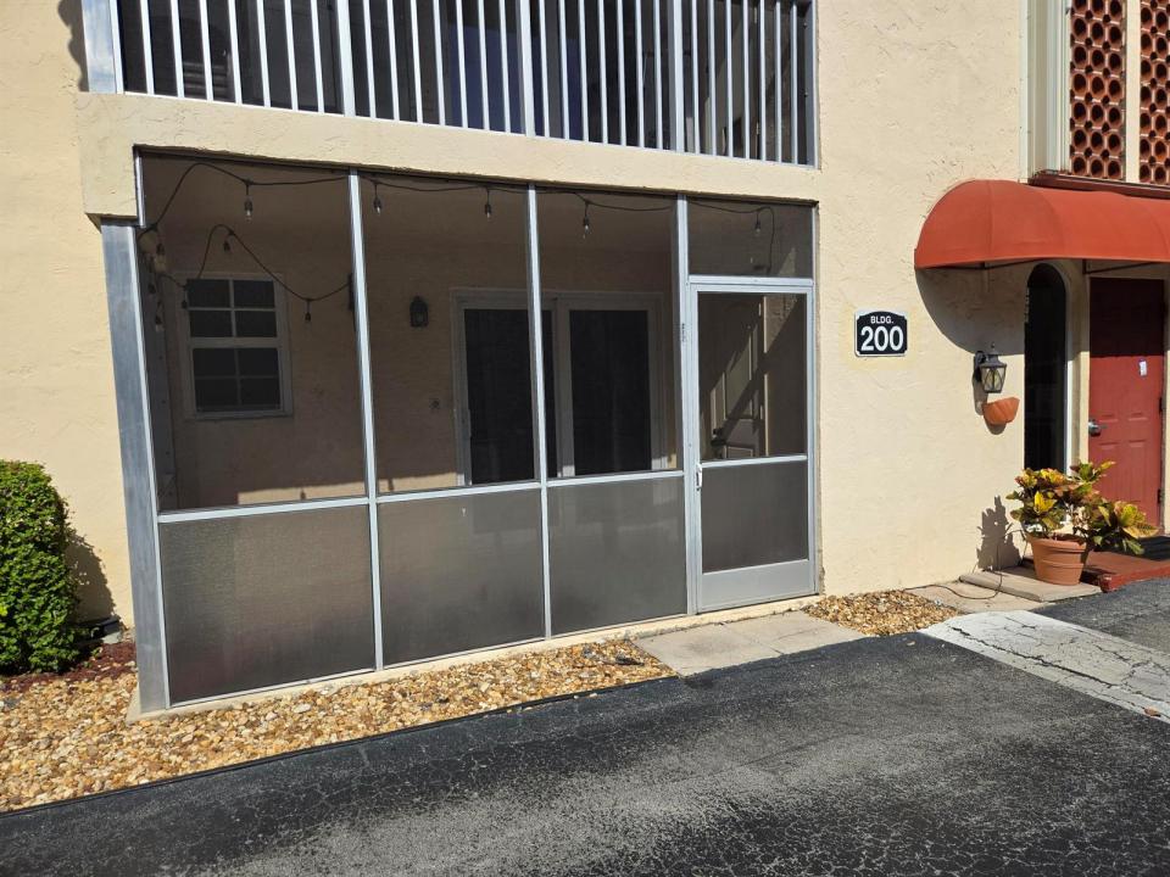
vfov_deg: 58.9
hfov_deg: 73.9
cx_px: 585
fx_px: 777
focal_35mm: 23
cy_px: 438
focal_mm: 5.4
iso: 25
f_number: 1.8
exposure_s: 1/3151
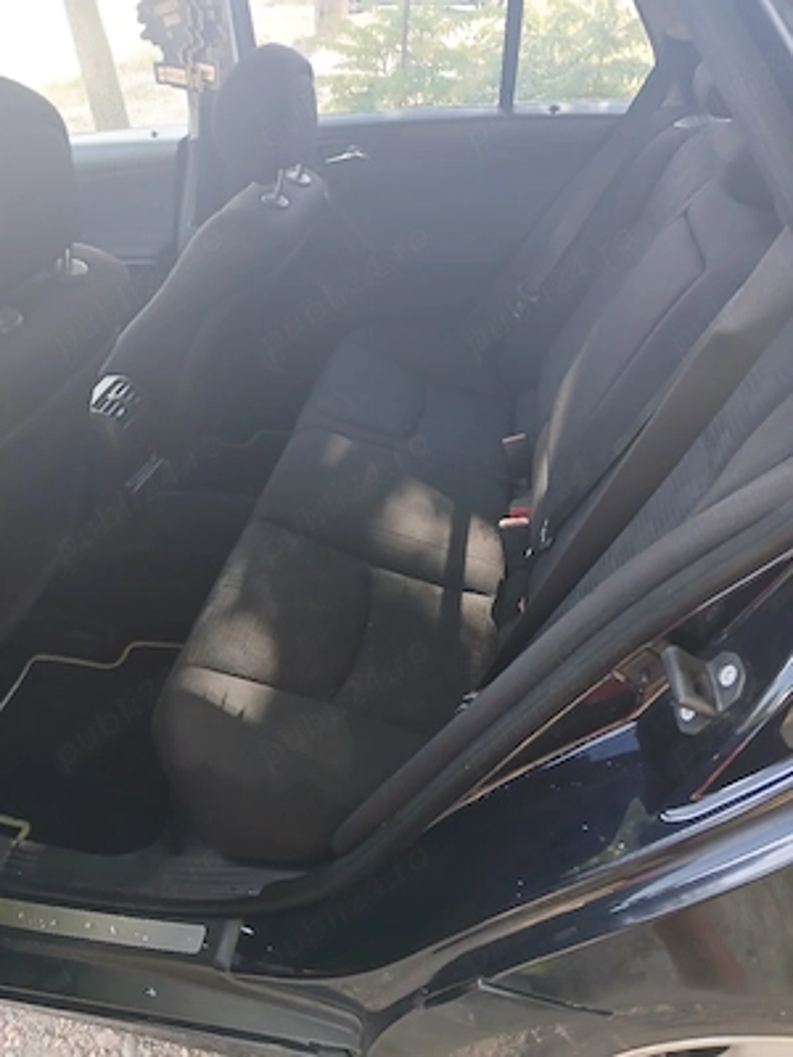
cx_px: 396
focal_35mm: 26
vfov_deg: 67.3
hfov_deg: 53.1
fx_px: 794
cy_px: 528
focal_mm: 3.98
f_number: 1.8
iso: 250
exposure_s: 1/60.2
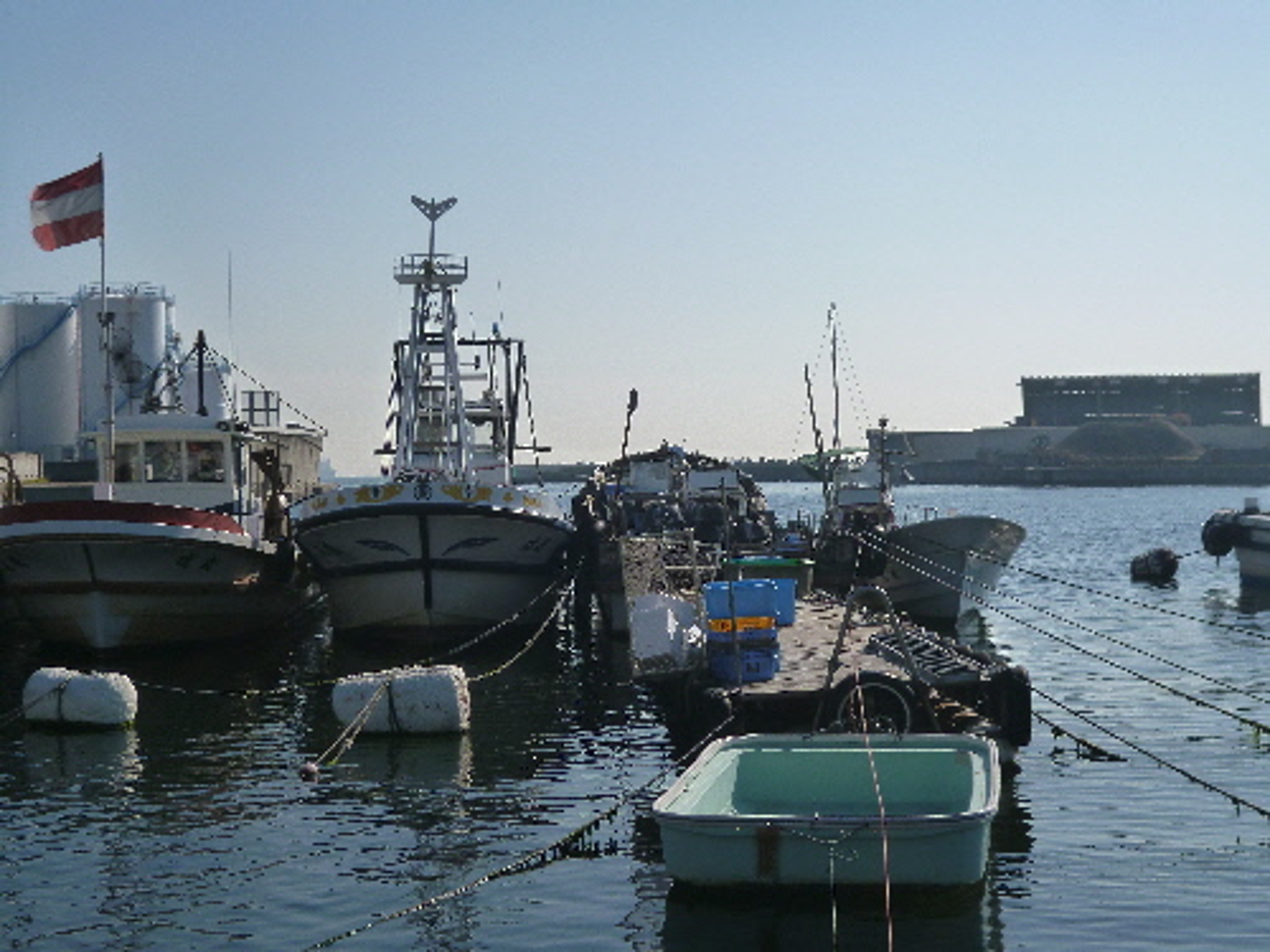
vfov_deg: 25.2
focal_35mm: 58
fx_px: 2128
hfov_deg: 33.2
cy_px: 476
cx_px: 635
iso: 160
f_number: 13
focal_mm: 10.3
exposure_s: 1/250
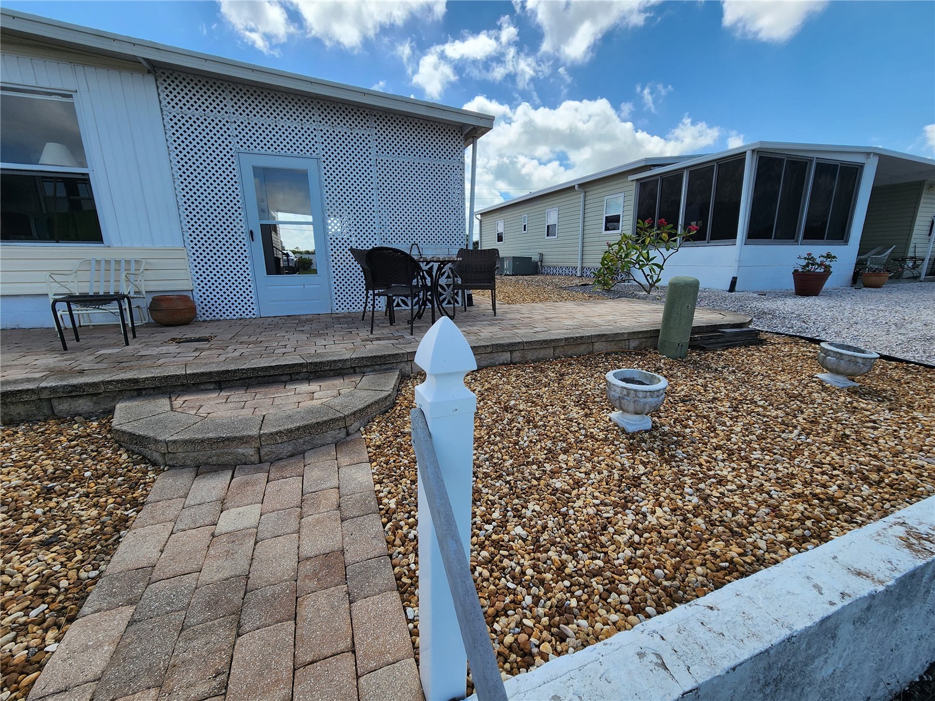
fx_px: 351
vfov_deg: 89.9
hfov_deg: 106.2
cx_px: 468
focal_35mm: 13
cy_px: 350
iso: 50
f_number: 2.2
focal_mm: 2.2
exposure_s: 1/2016
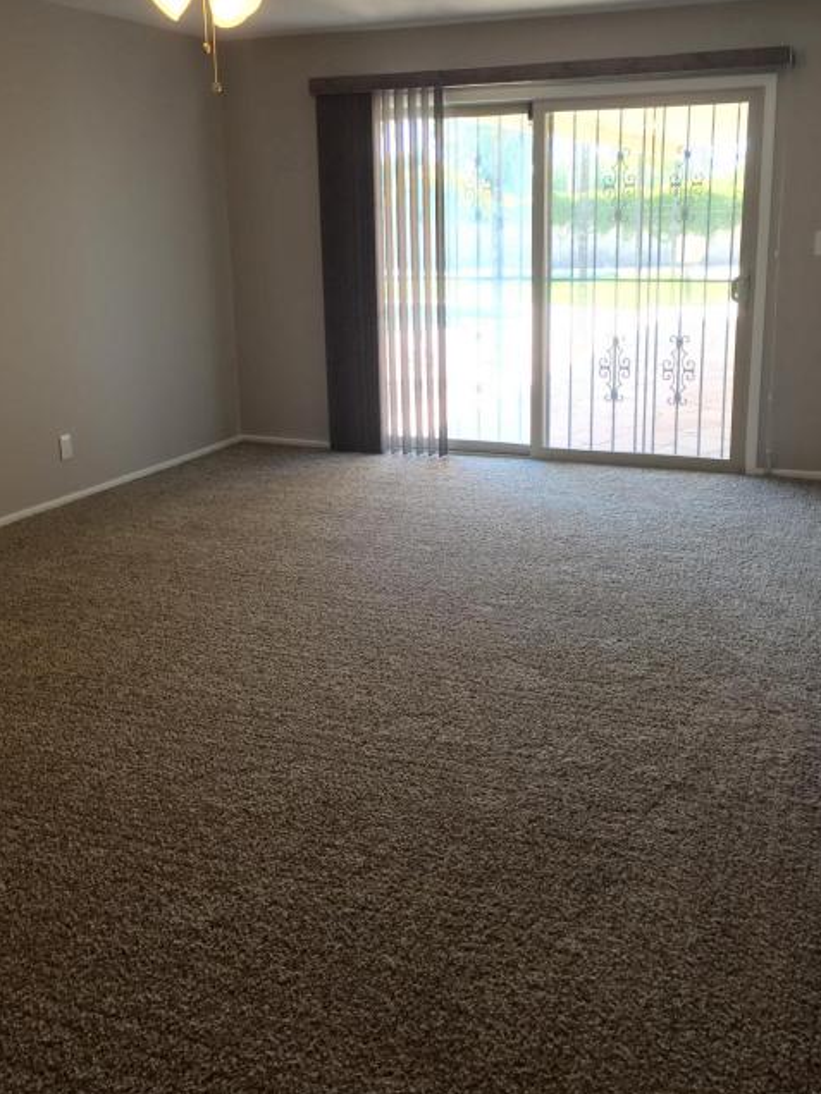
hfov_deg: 40.7
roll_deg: +0.6
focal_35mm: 35
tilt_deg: -13.8
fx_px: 1107
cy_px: 482
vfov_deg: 52.5
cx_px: 435
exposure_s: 1/40
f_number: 2.2
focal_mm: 4.15
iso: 32
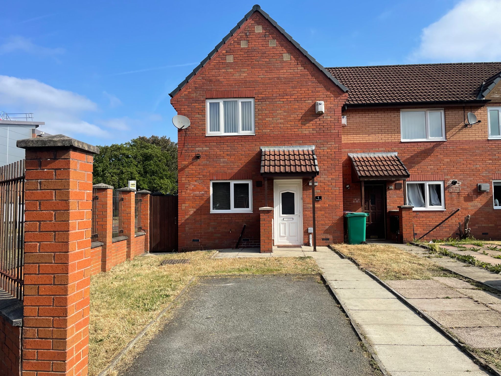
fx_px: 376
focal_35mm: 26
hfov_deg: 67.3
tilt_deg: +4.7
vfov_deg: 53.1
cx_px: 250
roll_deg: +0.4
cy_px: 188
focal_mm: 4.2
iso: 32
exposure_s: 1/2564
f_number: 1.6
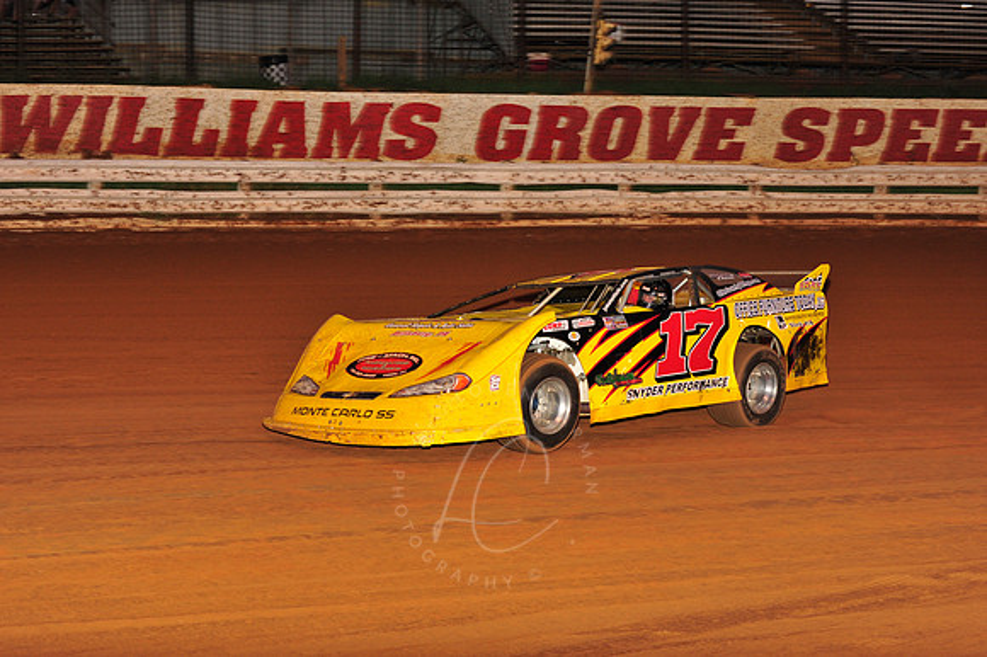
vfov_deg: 15.9
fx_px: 2356
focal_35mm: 86
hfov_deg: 23.7
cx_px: 494
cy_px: 328
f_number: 7.1
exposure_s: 1/320
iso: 1250
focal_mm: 86
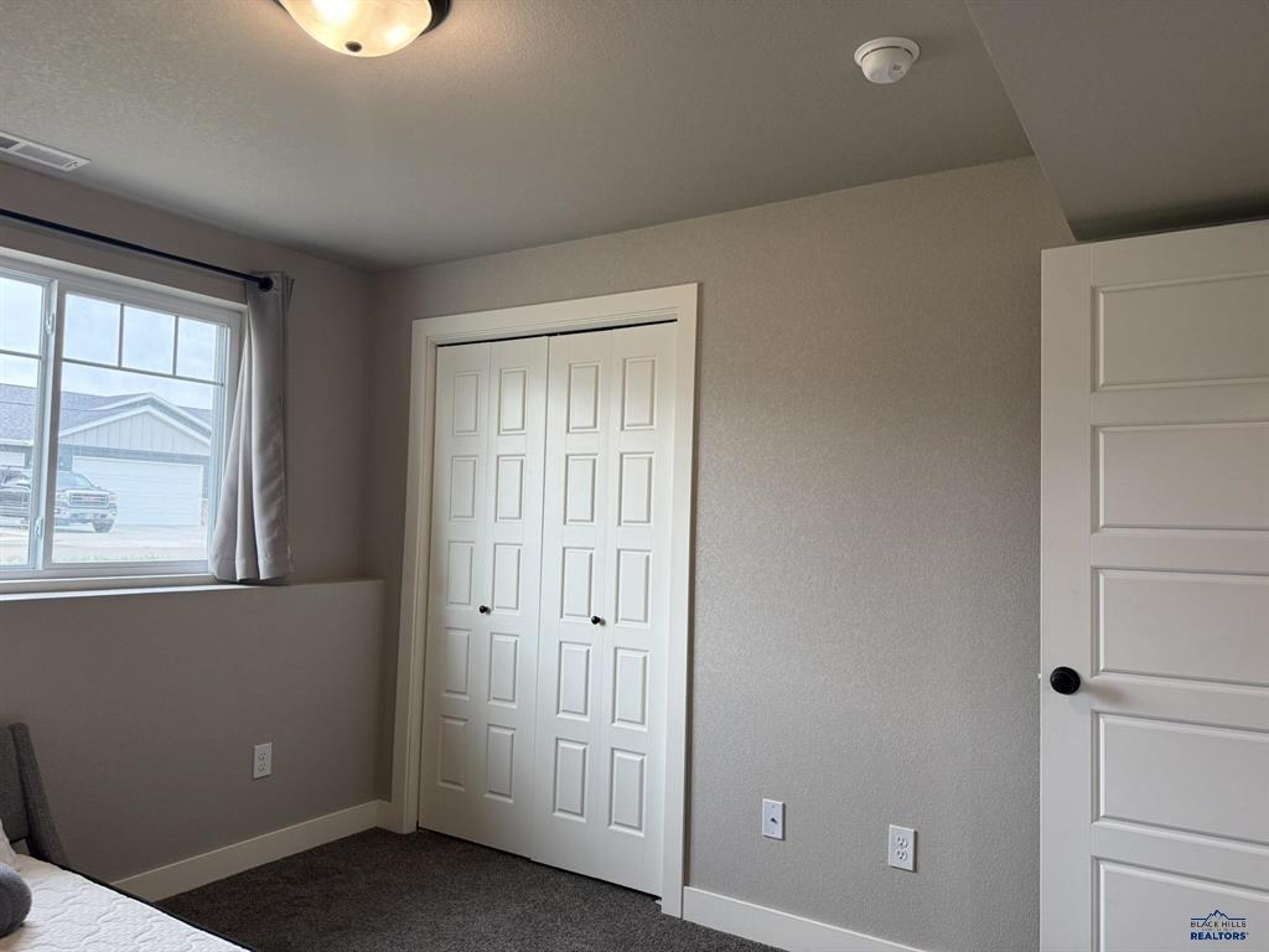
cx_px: 634
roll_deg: -1.1
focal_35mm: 24
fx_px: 880
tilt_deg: +2.5
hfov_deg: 71.6
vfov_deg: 56.8
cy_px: 476
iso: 160
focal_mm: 6.76
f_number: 1.78
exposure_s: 1/228
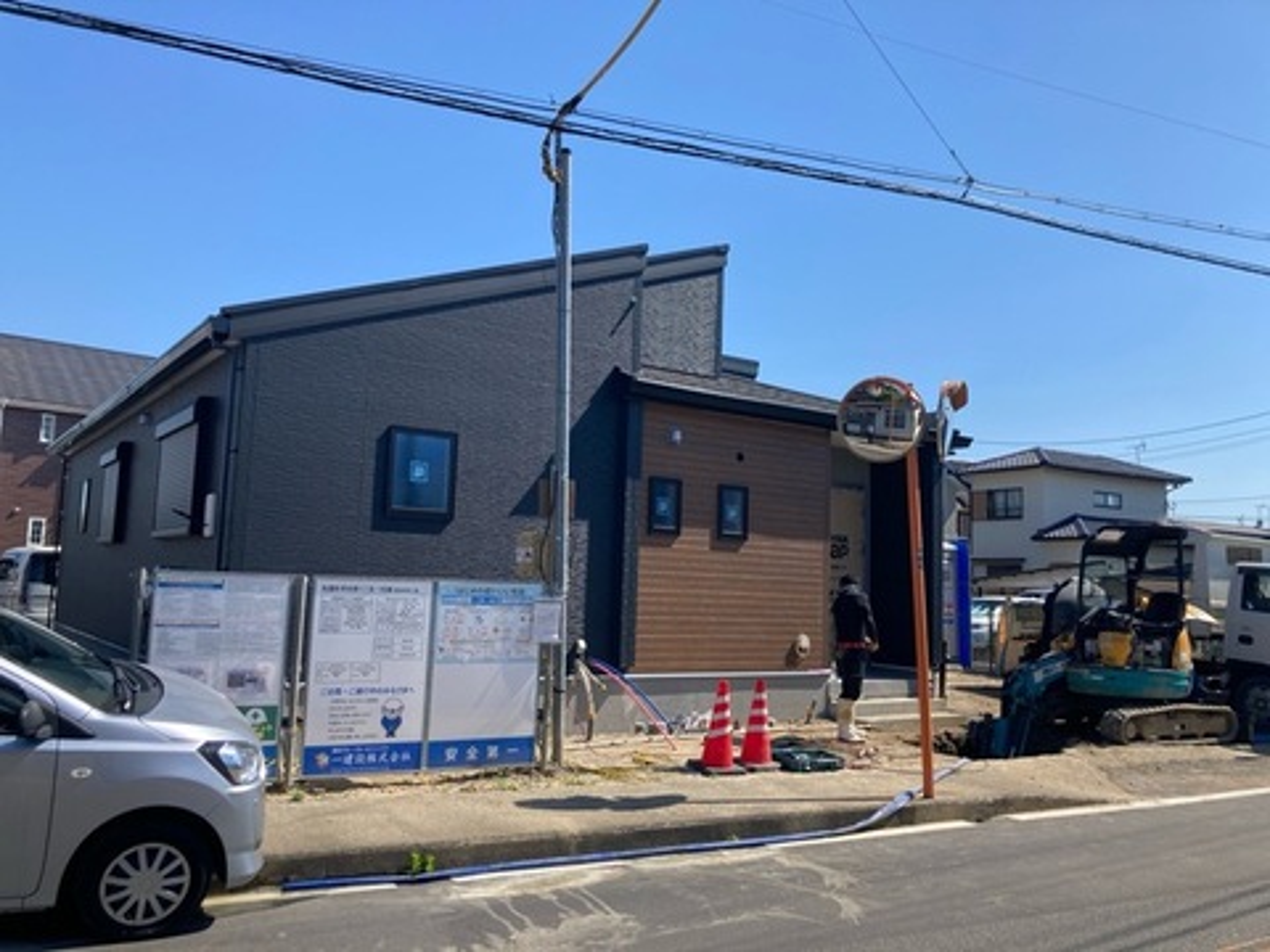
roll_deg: -1.2
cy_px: 476
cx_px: 635
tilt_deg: +7.4
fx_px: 1027
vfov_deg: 49.7
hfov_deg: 63.4
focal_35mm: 28
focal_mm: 3.99
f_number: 1.8
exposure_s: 1/1869
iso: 20
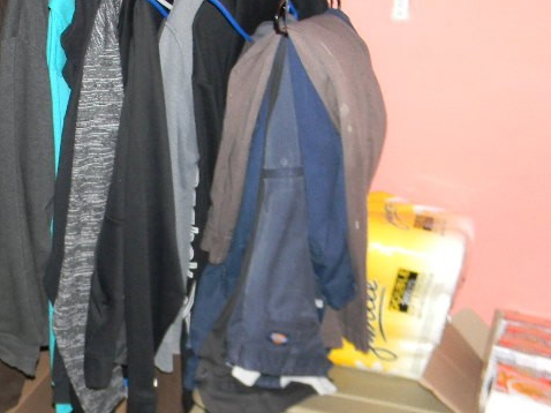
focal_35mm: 60
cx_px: 56
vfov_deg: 24.2
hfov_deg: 30.8
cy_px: 303
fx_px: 955
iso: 200
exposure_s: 1/26
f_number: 3.5
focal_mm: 5
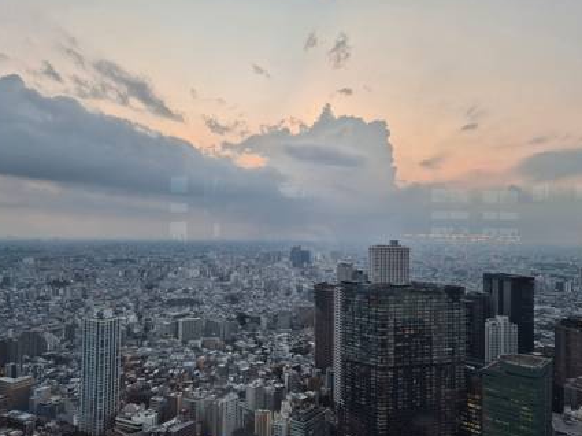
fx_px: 437
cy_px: 229
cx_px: 292
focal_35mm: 26
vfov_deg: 53.0
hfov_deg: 67.3
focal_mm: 5.4
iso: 64
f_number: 1.8
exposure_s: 1/180
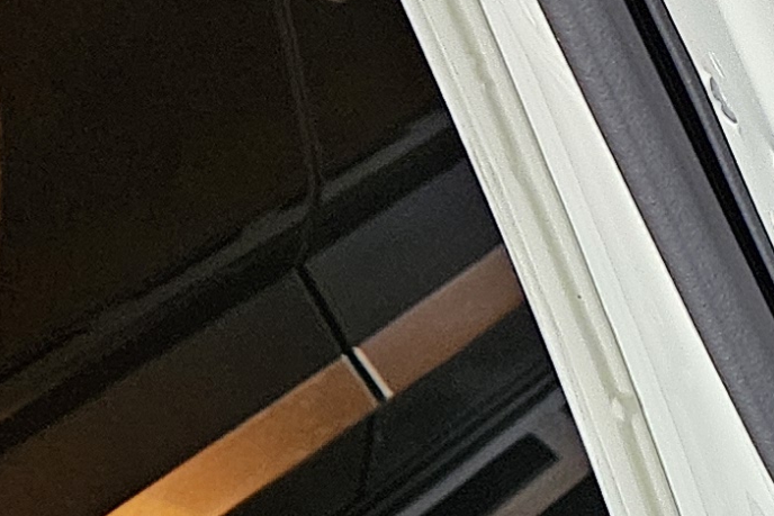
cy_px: 44
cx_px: 1905
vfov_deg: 9.8
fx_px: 2989
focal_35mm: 139
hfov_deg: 11.8
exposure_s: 1/30
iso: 640
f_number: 1.8
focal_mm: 5.4
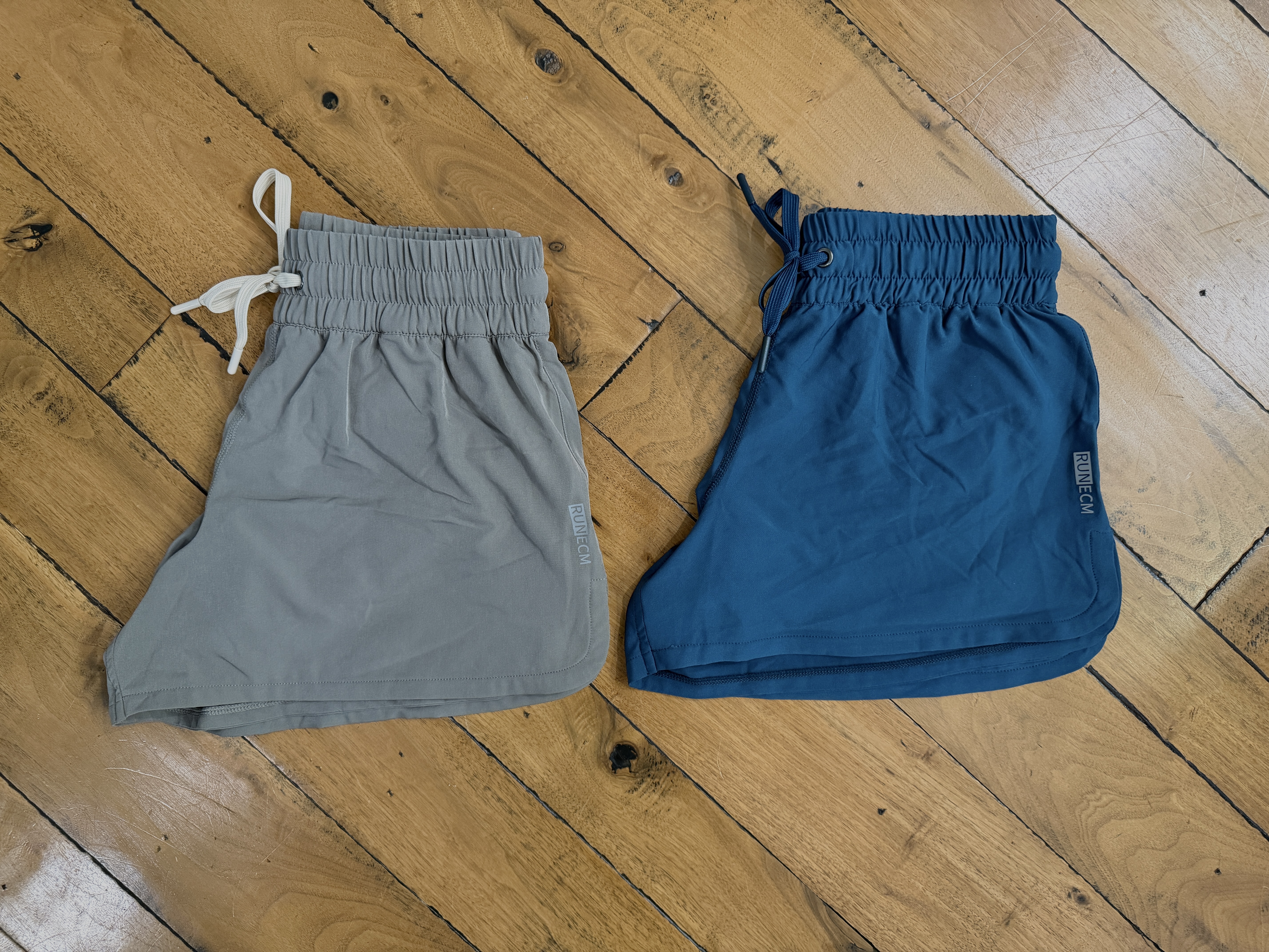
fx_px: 880
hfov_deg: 71.6
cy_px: 476
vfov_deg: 56.8
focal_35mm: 24
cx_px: 634
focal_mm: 6.76
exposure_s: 1/60
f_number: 1.78
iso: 400
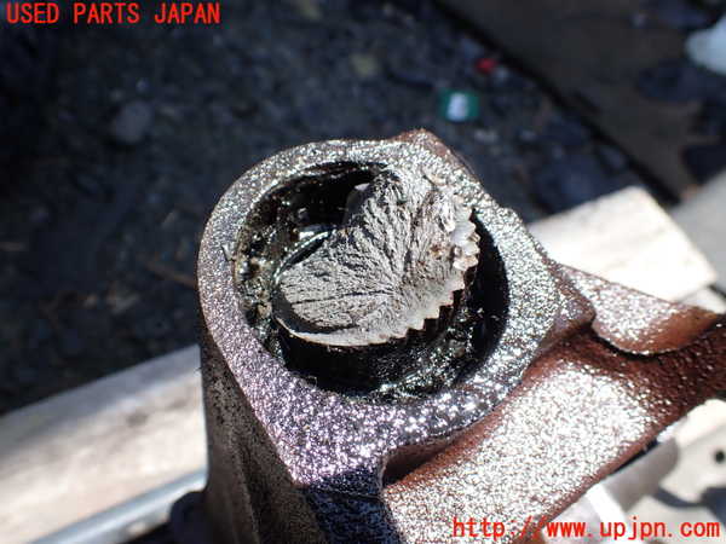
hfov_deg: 60.0
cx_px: 363
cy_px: 272
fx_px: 629
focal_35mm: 30
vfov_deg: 46.8
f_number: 3.2
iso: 100
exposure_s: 1/400
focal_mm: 5.4
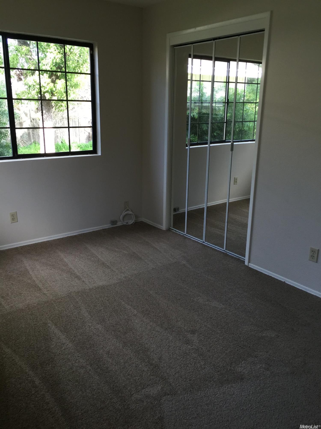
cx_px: 160
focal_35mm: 29
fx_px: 359
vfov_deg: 61.7
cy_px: 214
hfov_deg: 48.2
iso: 32
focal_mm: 4.15
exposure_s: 1/30
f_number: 2.2
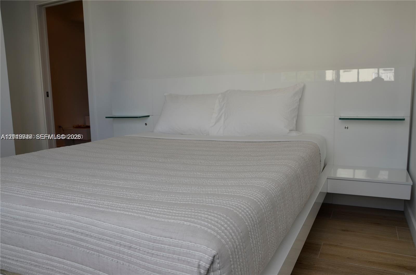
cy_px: 138
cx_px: 208
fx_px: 311
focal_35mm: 27
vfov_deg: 47.7
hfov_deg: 67.5
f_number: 6.3
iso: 200
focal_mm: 18
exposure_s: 1/160
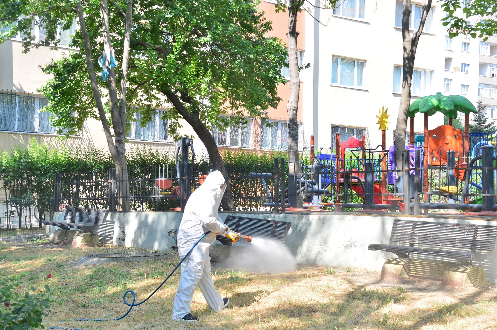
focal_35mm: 55
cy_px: 165
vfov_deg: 24.6
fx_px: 759
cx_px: 248
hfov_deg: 36.3
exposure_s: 1/200
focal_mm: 55
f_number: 4
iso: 200
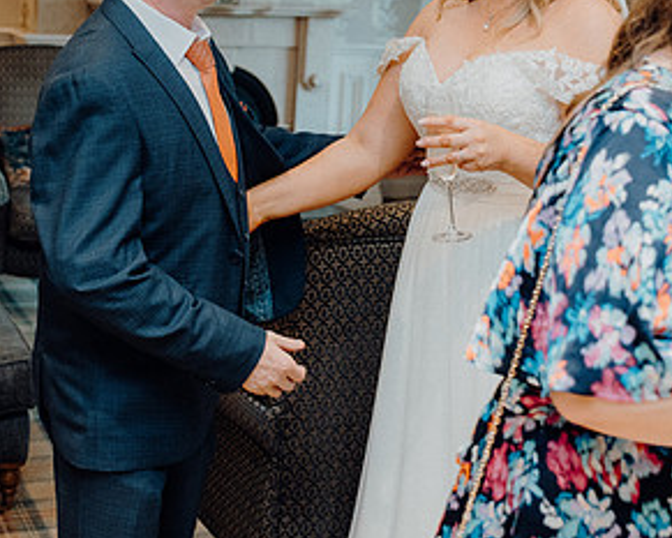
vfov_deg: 20.8
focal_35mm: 73
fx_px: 1452
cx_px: 372
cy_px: 124
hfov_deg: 26.0
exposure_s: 1/160
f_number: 3.5
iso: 2500
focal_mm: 39
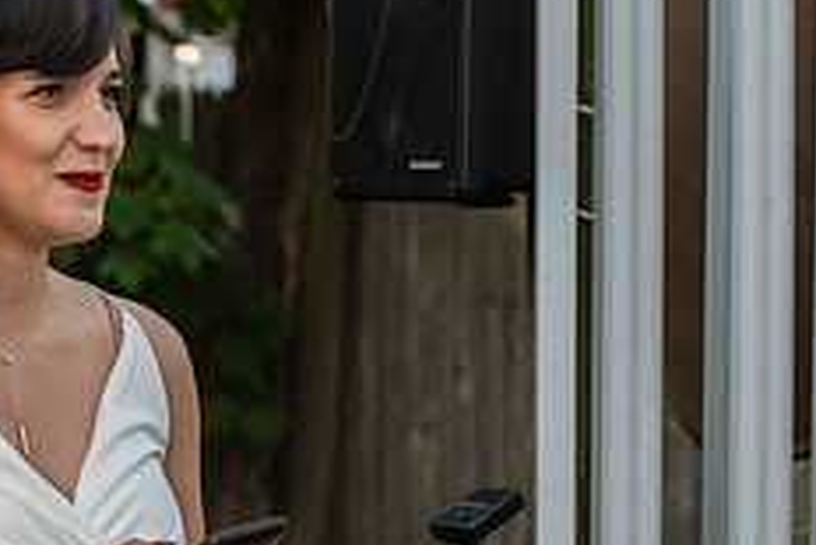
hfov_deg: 8.9
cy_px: 511
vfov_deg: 6.0
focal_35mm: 230
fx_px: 5216
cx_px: 274
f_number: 4
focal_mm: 70
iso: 100
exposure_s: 1/200
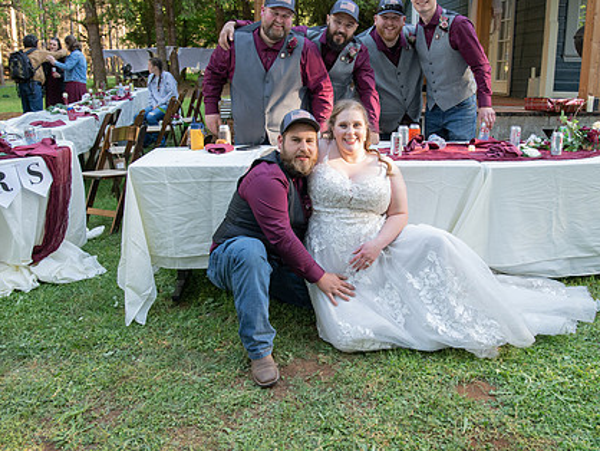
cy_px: 223
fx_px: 555
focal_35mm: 32
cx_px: 332
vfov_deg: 44.2
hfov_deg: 56.7
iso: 1250
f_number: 4
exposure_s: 1/320
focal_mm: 24
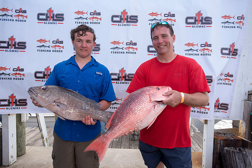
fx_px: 182
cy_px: 84
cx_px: 126
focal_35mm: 26
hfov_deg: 69.4
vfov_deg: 49.6
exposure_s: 1/400
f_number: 4.5
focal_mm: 26
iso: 250
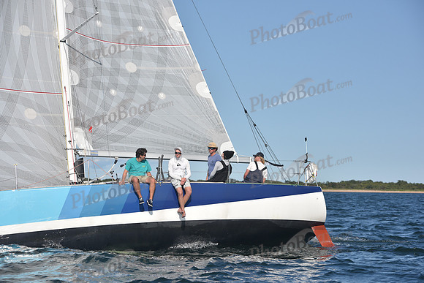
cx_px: 212
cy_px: 142
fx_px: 1202
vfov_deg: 13.4
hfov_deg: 20.0
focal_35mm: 102
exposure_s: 1/1000
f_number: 6.3
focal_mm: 102
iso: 250
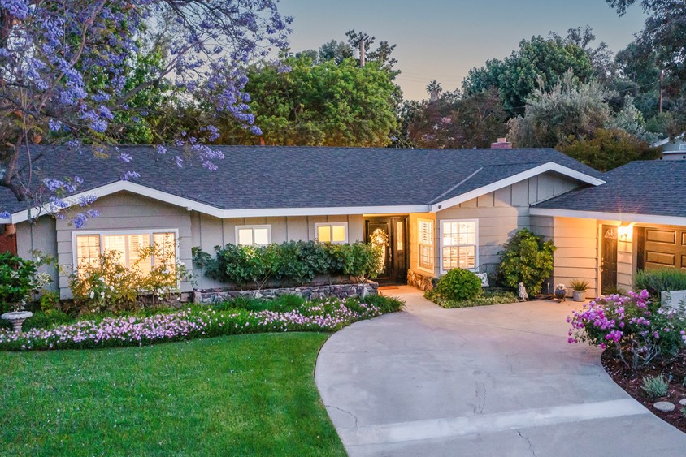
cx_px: 388
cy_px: 244
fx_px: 686
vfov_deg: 36.9
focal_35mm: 36
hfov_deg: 53.0
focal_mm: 10.26
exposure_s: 1/6
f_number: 4
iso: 800
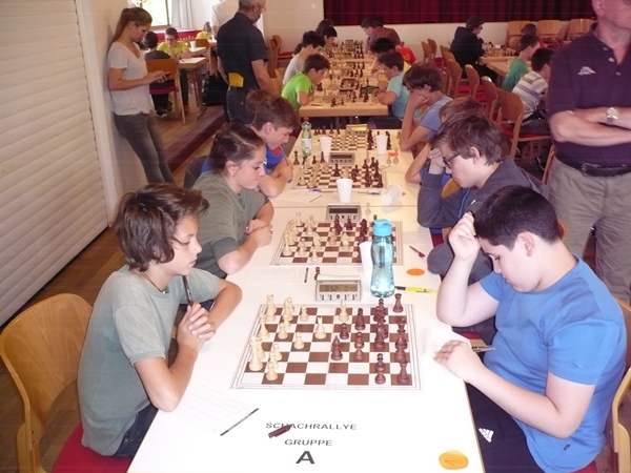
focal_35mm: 35
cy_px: 236
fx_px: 638
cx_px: 316
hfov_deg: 52.6
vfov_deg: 40.7
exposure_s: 1/30
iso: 250
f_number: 2.8
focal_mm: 5.8
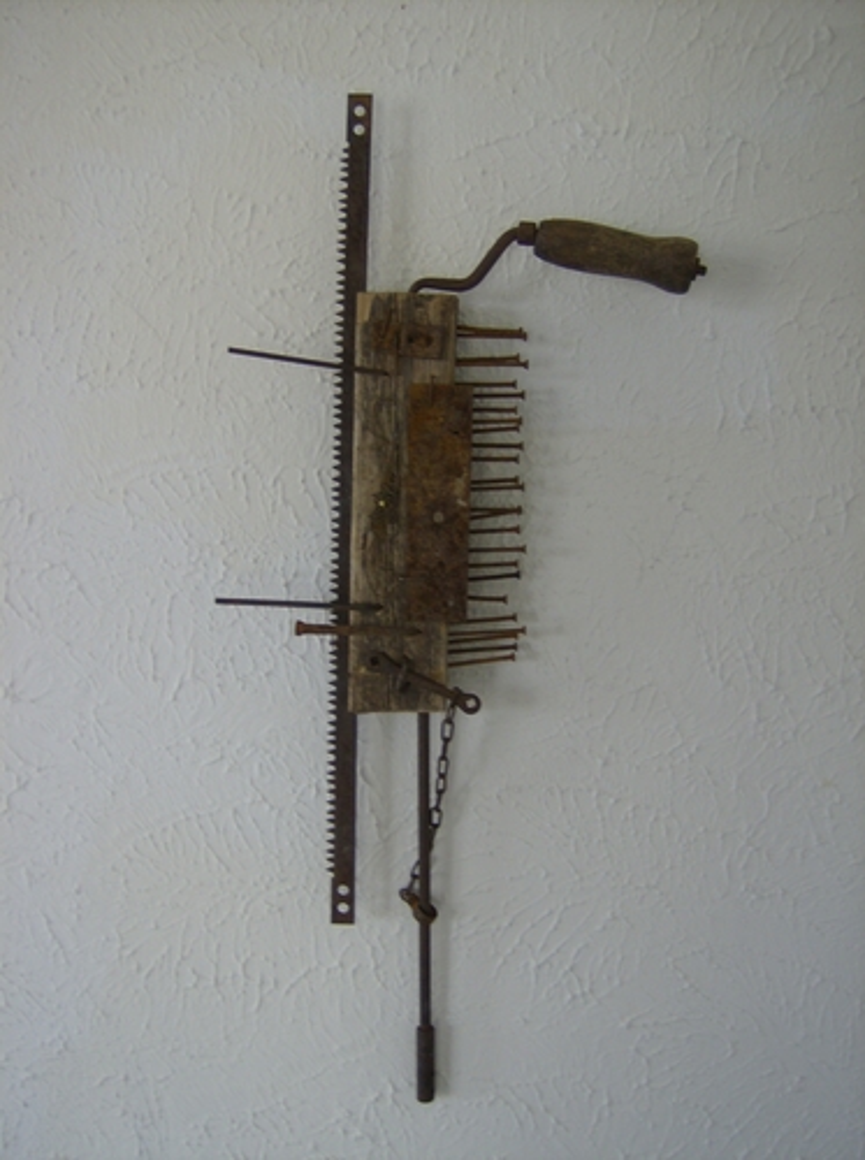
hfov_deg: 39.5
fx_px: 1204
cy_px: 580
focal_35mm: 36
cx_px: 432
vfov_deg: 51.4
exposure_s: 1/64
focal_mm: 6
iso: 105
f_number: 2.8
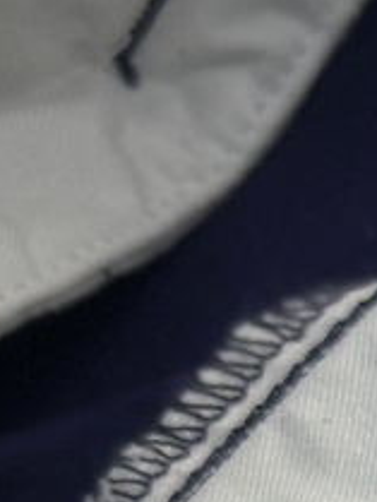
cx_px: 939
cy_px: 1065
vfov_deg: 7.7
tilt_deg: -66.4
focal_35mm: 245
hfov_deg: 5.8
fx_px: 3554
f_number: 1.78
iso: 80
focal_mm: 6.86
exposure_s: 1/2809
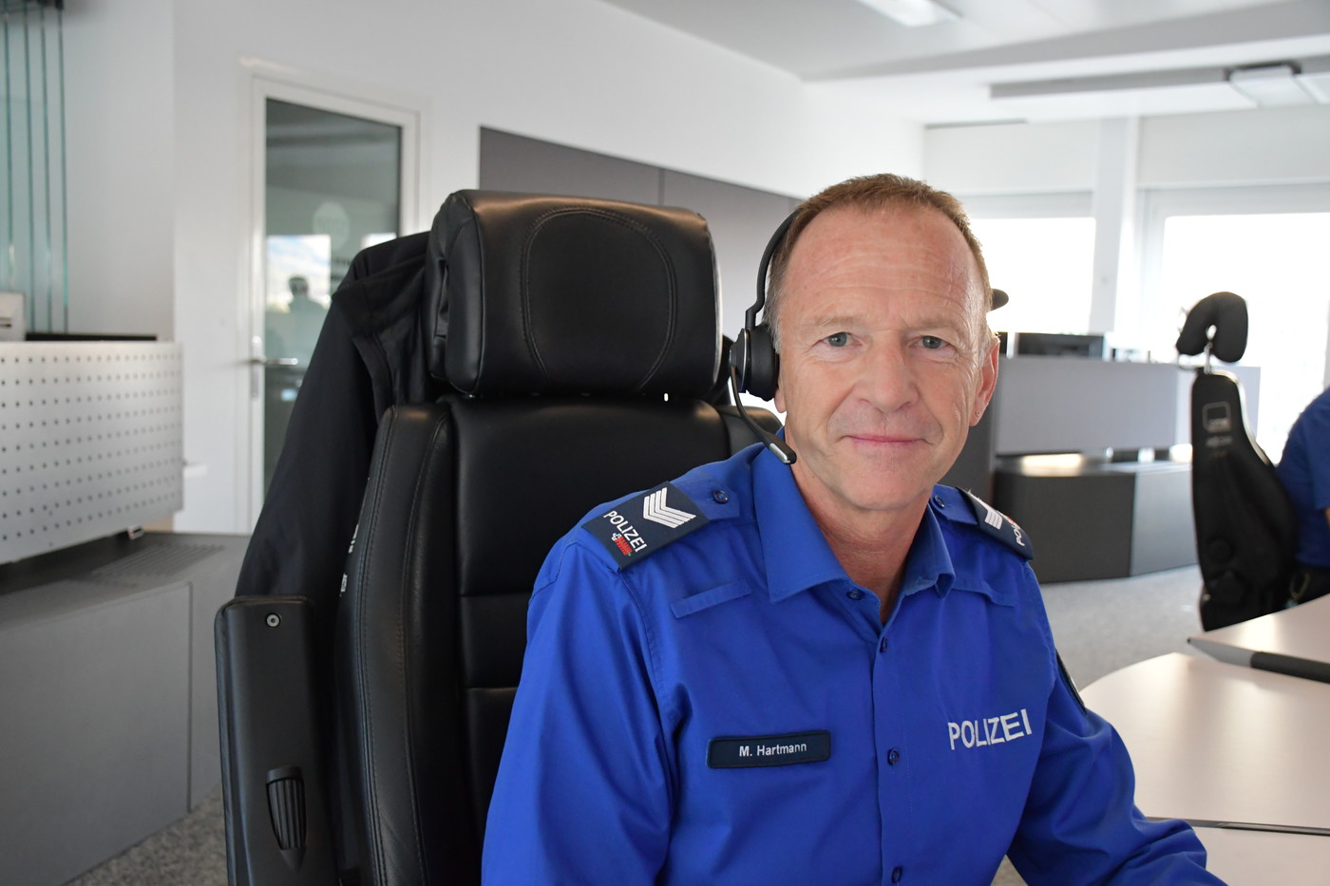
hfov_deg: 53.1
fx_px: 1330
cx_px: 665
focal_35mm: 36
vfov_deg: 36.9
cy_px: 443
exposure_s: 1/125
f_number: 3.8
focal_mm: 24
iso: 2800
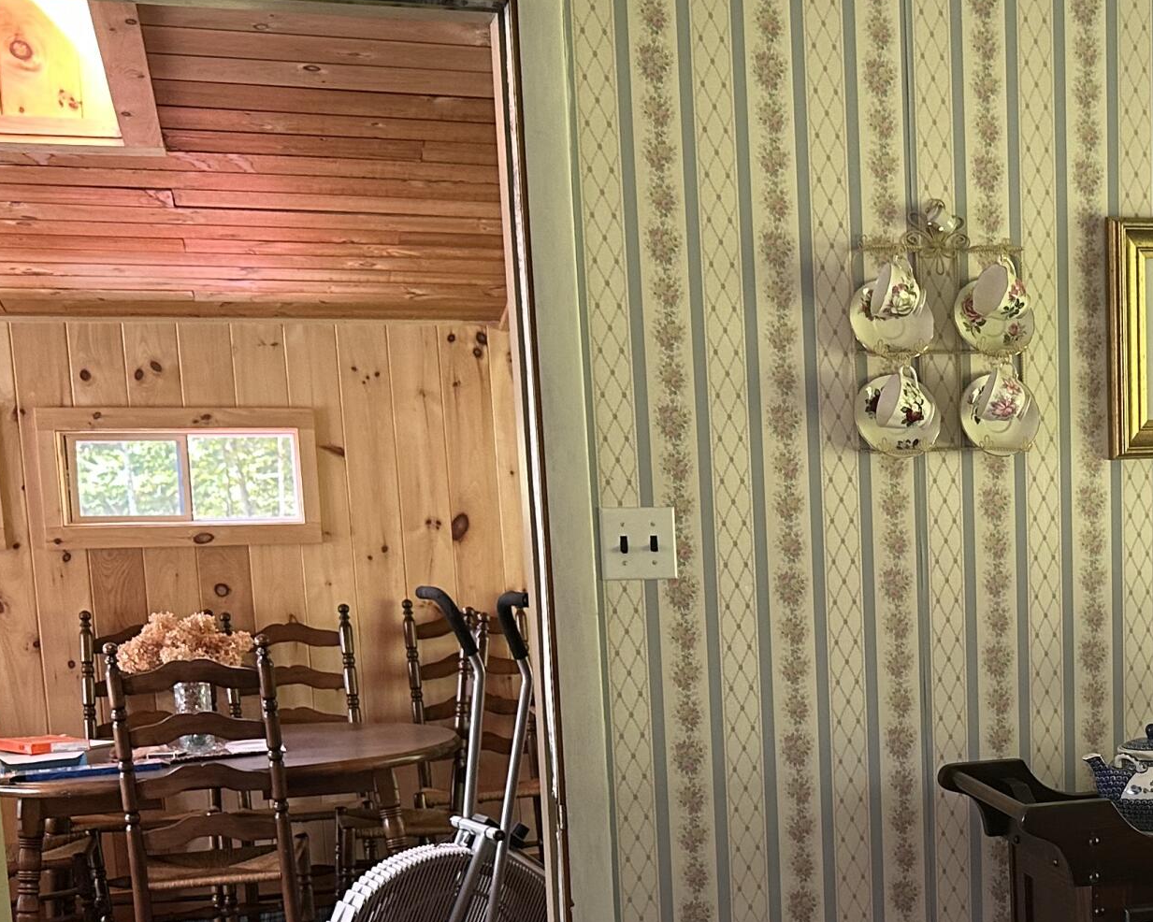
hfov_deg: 31.1
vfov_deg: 26.1
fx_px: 1945
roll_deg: +0.4
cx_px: 1093
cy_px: 759
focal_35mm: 57
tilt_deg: -9.0
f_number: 1.78
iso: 250
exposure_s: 1/66
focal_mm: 6.86
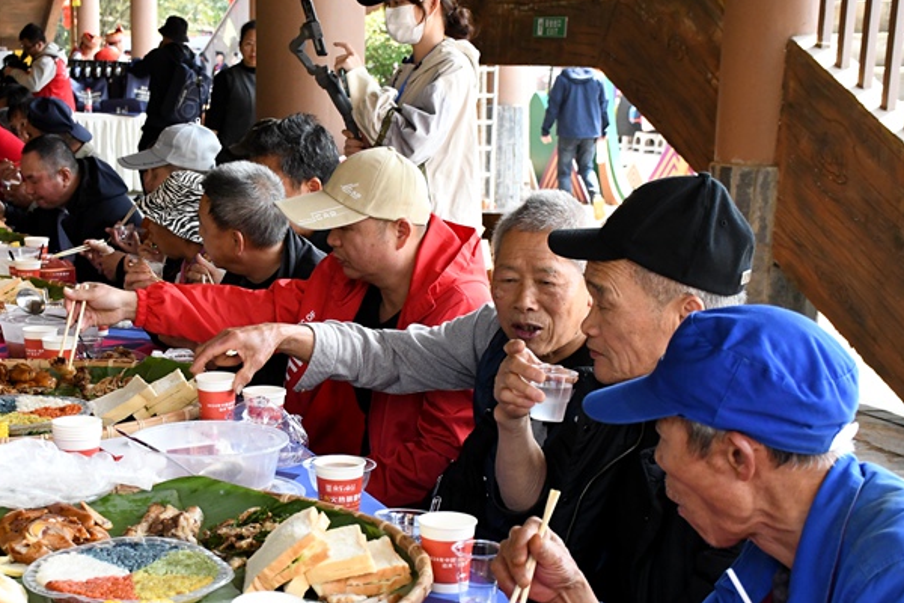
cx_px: 316
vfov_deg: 21.2
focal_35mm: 64
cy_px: 354
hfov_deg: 31.2
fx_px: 1607
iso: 4000
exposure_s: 1/1600
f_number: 5.6
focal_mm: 32
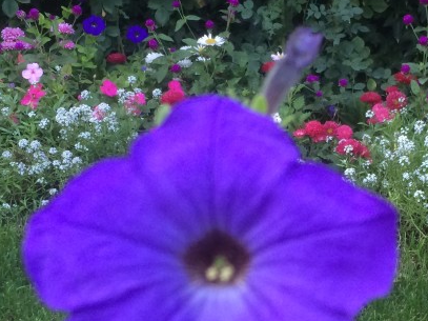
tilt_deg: -17.5
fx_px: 902
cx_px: 317
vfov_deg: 19.9
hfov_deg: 26.4
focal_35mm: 73
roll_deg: -5.5
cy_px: 264
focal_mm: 4.15
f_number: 2.2
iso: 40
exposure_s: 1/40
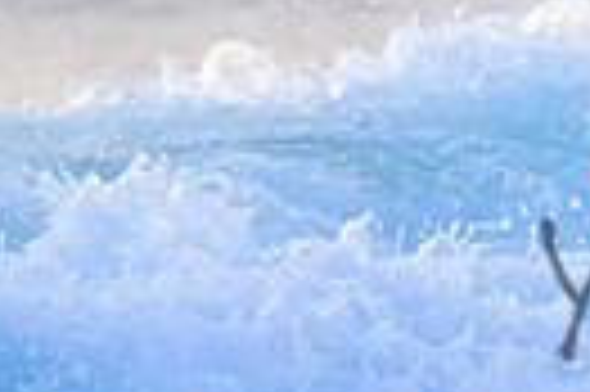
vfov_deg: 0.4
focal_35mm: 3553
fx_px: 58157
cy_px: 250
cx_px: 1004
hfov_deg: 0.6
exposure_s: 1/1250
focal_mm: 800
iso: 6400
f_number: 11
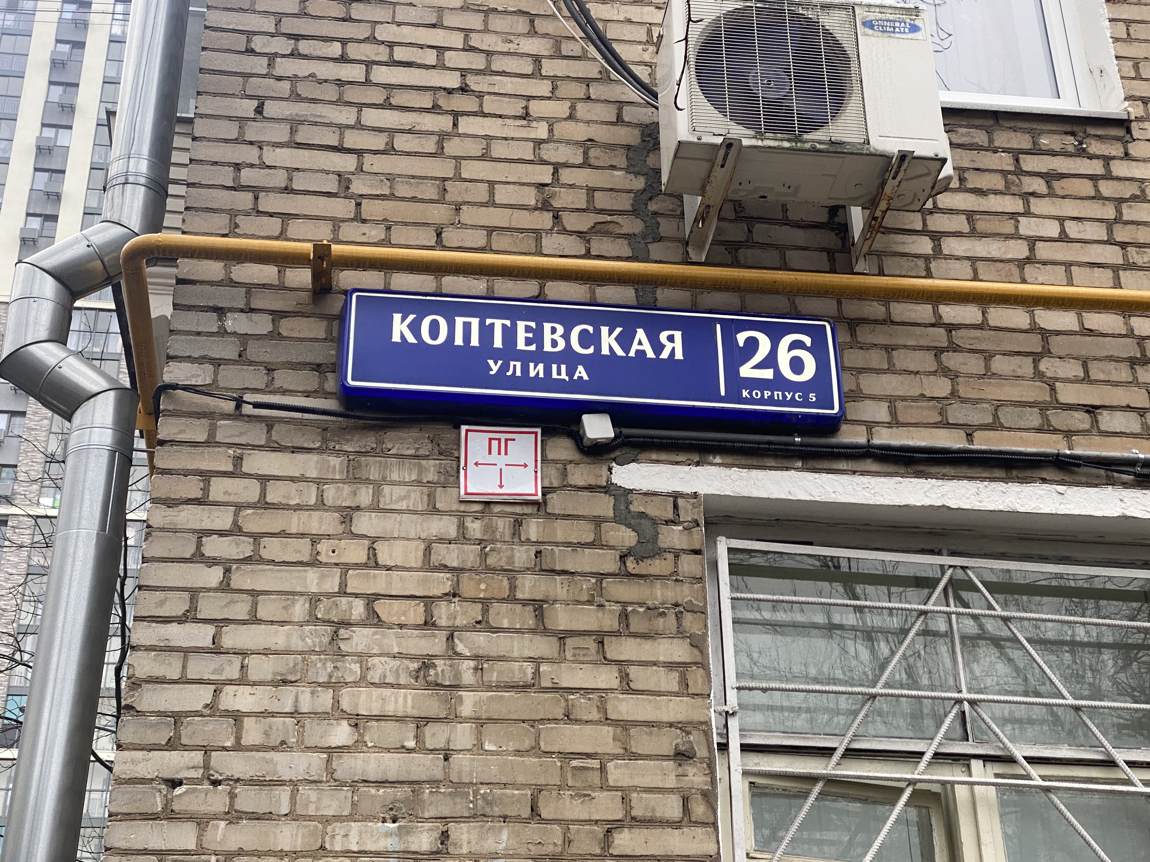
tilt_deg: +28.6
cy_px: 429
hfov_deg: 36.2
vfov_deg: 27.5
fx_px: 1761
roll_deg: +1.0
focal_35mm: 53
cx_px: 583
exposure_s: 1/122
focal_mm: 6
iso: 50
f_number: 2
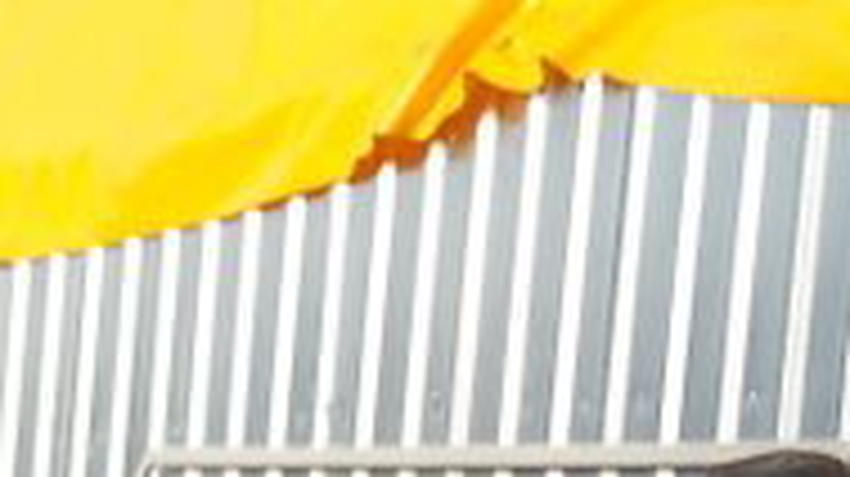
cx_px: -1345
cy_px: 1022
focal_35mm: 238
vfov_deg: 5.0
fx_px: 5360
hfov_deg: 8.2
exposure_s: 1/1000
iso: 250
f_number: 5
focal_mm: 28
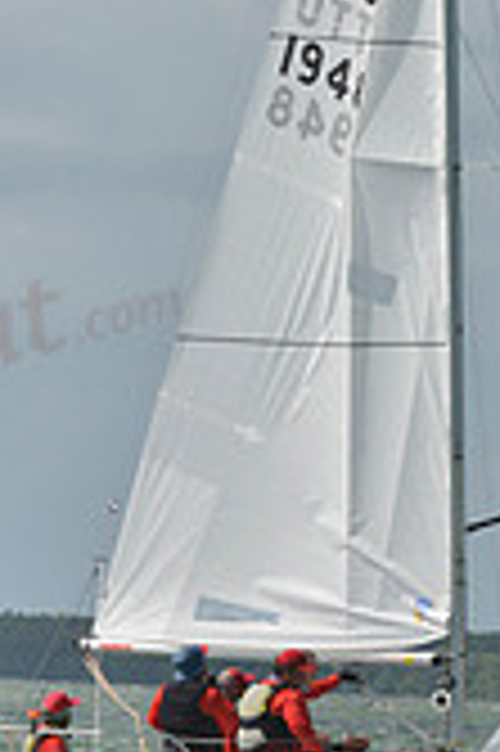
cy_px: 72
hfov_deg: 2.0
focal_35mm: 696
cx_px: 417
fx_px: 14529
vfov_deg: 3.0
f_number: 8
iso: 280
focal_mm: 200
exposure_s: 1/1250
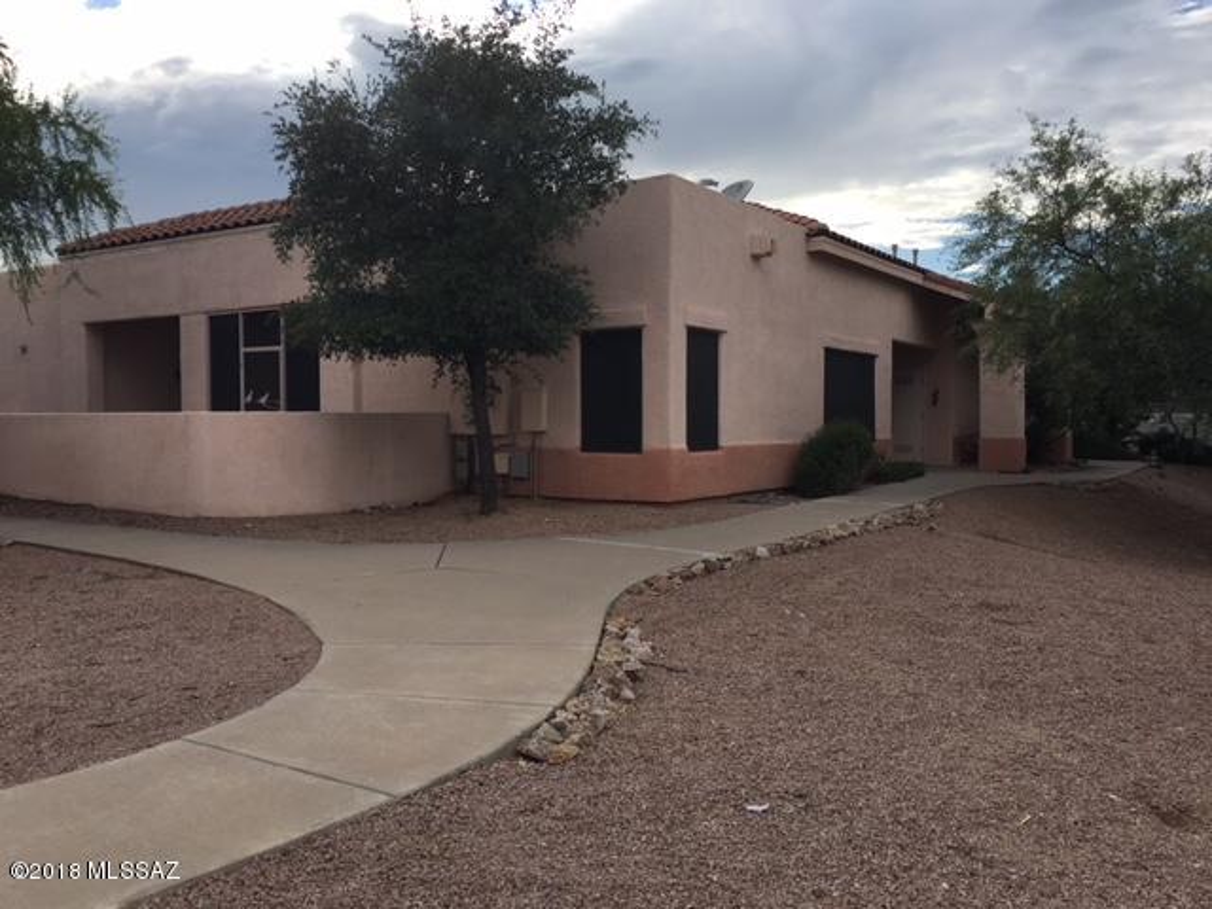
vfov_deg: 48.2
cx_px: 606
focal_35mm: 29
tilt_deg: -1.0
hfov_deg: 61.7
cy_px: 454
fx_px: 1015
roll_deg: +0.6
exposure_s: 1/1099
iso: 25
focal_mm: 4.15
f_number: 2.2
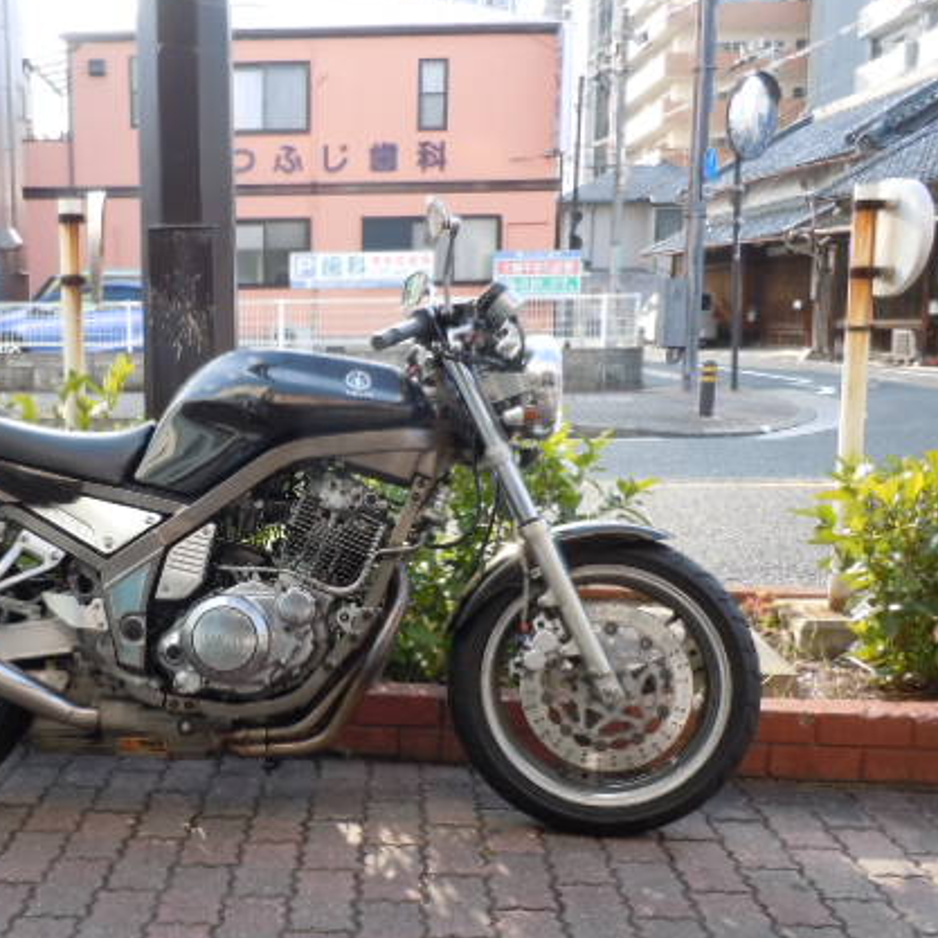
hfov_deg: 42.3
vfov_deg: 43.8
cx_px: 220
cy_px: 526
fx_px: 1165
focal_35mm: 38
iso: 100
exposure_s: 1/100
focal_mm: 5
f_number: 3.7
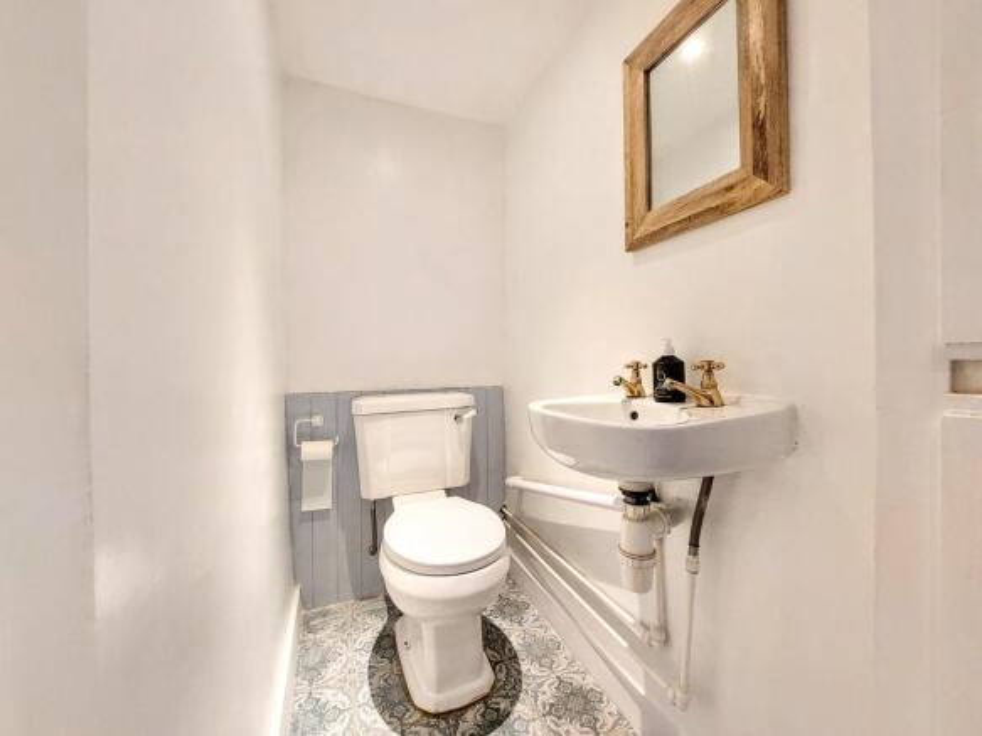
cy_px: 368
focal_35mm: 13
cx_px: 491
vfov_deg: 89.9
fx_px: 369
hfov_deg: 106.2
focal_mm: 1.74
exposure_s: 1/50
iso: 250
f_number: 2.2
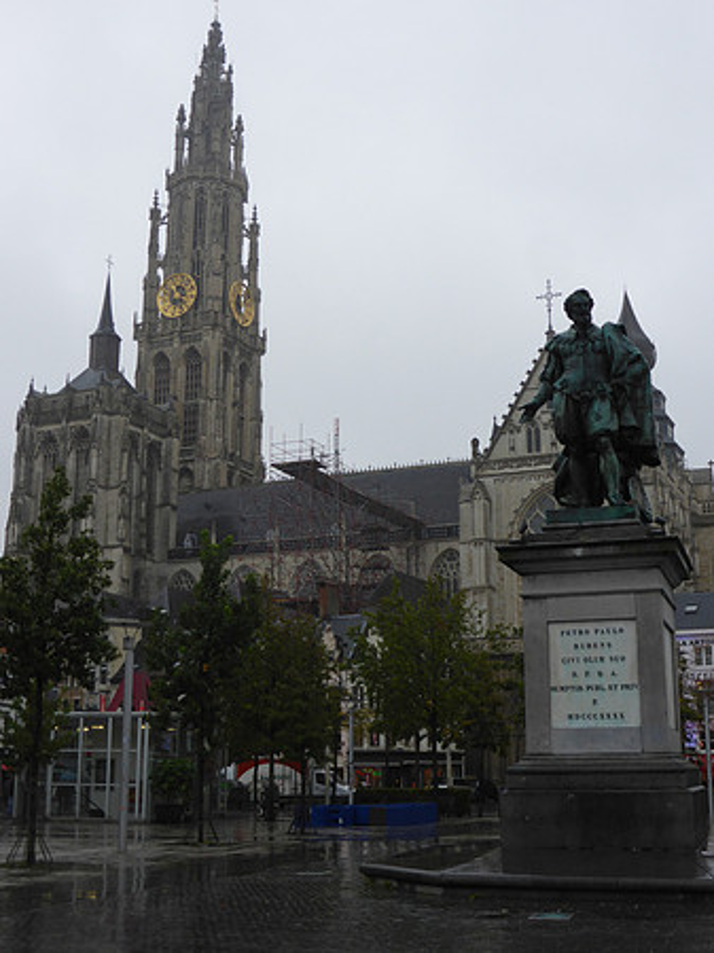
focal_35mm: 44
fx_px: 1211
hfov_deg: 32.8
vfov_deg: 43.0
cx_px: 357
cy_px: 476
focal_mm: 7.9
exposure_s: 1/160
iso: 100
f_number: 4.1
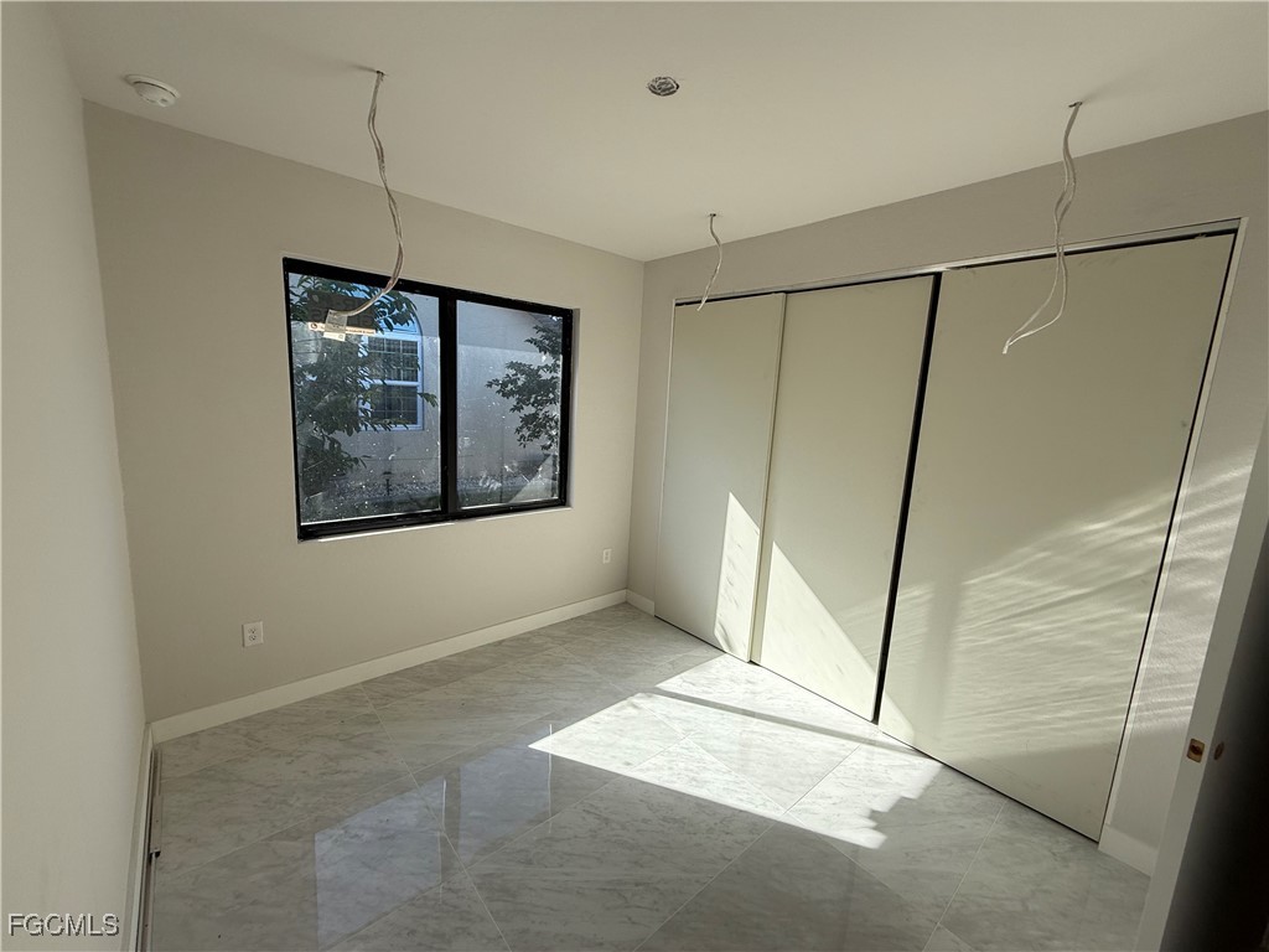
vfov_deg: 85.7
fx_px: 513
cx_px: 634
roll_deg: -3.6
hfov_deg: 102.1
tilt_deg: -8.4
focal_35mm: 14
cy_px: 476
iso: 64
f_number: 2.2
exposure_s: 1/564
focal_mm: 2.22
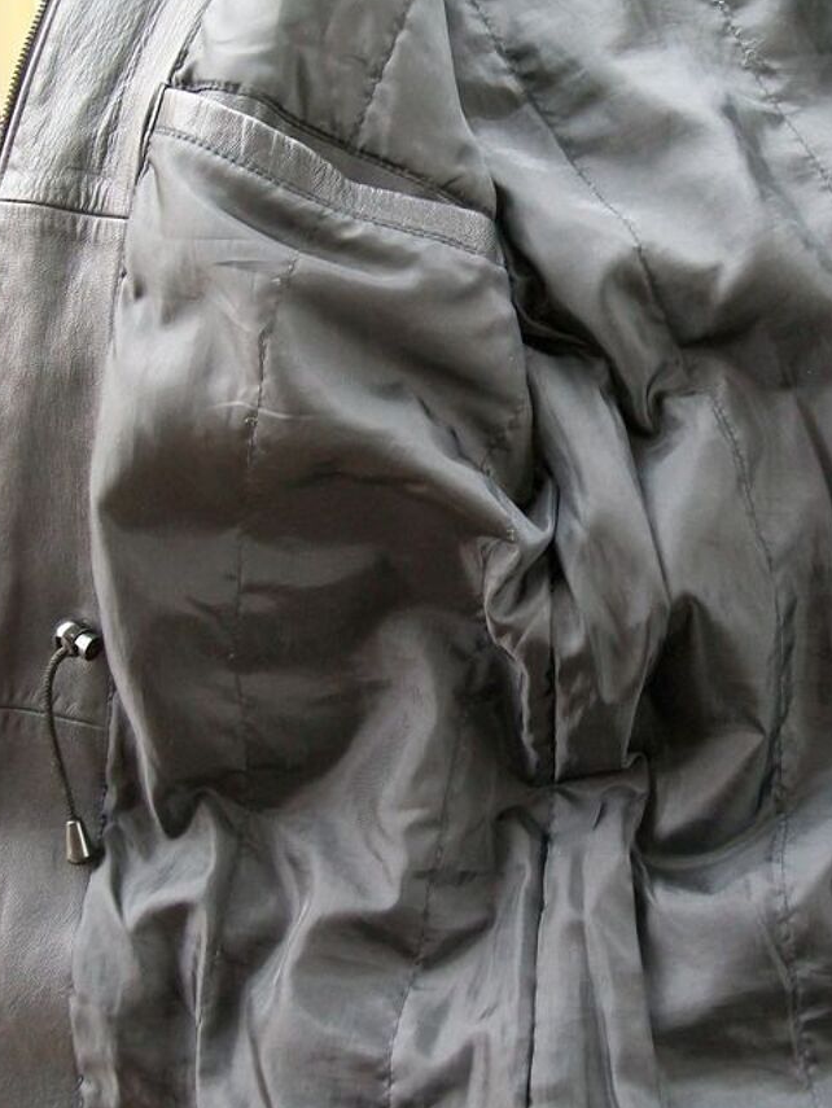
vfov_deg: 36.0
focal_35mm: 53
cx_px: 491
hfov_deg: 27.5
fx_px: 1697
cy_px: 419
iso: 160
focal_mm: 6.1
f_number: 2.7
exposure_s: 1/20
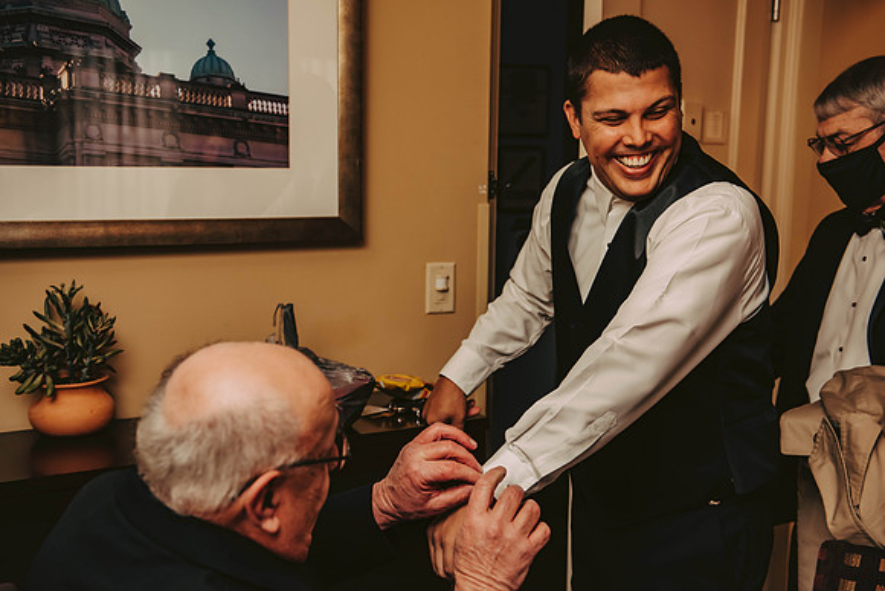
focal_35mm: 44
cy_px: 296
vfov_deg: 30.5
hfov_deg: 44.5
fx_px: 1082
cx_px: 442
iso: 800
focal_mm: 44
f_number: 3.2
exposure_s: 1/250
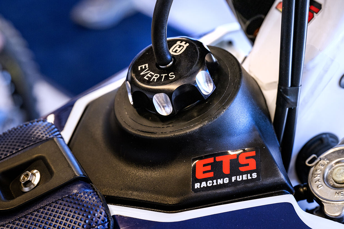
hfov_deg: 28.8
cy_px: 114
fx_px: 669
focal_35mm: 70
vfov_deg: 19.5
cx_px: 172
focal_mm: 70
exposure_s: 1/200
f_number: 6.3
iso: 400
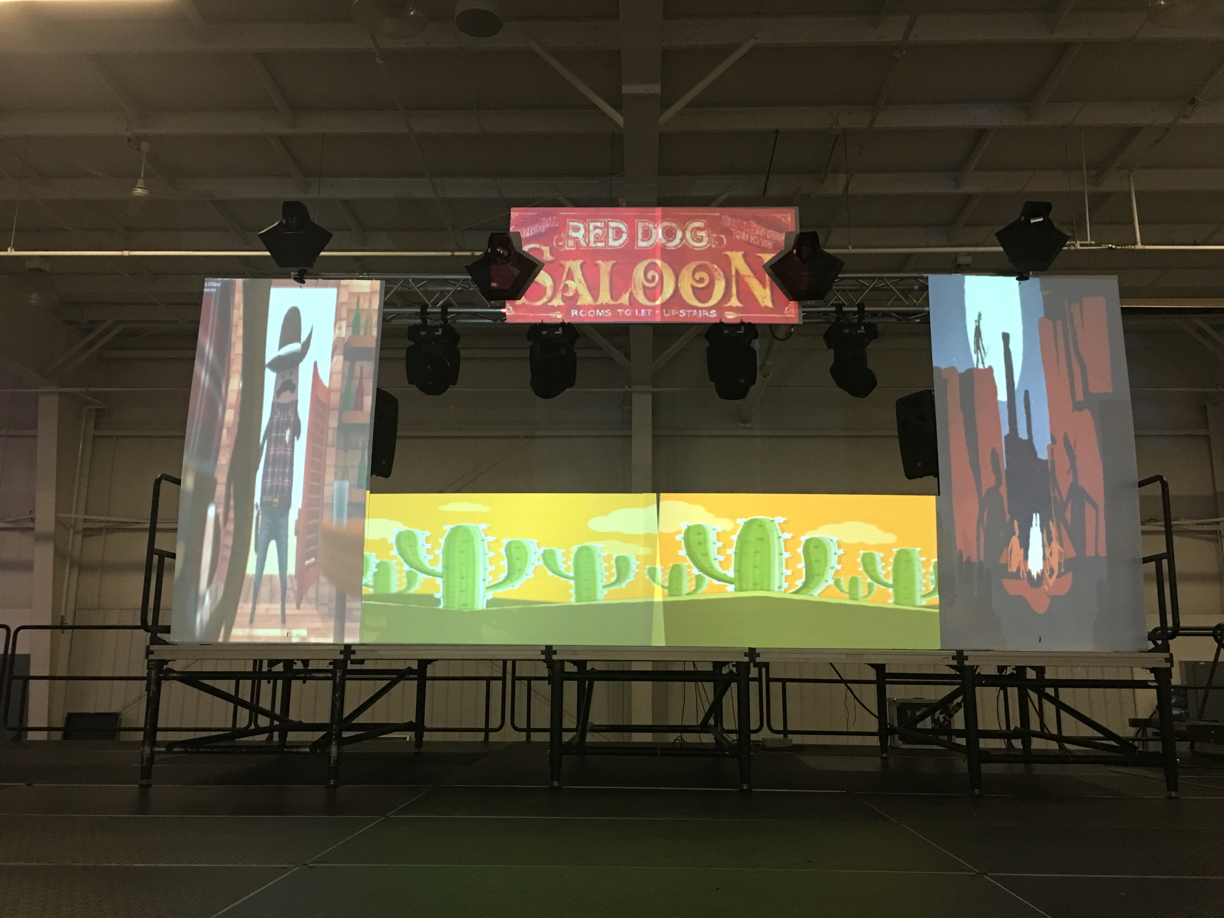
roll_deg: -1.5
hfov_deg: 61.7
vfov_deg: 48.2
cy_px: 459
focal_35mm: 29
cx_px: 612
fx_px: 1025
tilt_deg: +11.3
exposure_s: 1/15
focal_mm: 4.15
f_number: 2.2
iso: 100
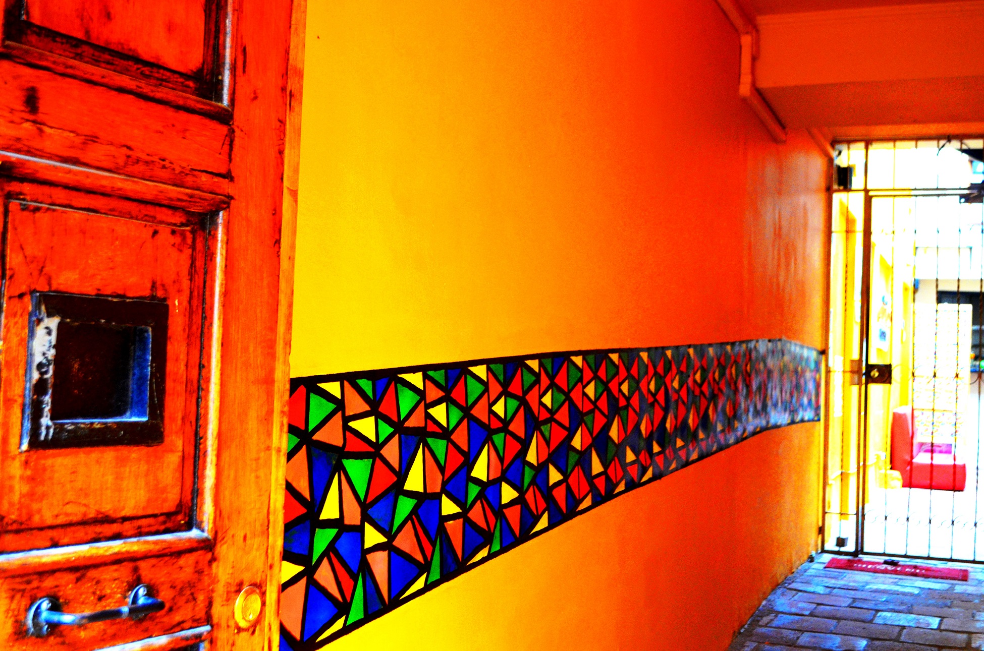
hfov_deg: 41.2
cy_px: 326
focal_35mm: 48
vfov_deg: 27.9
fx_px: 1309
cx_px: 492
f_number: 4.8
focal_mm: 32
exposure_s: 1/30
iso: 1100
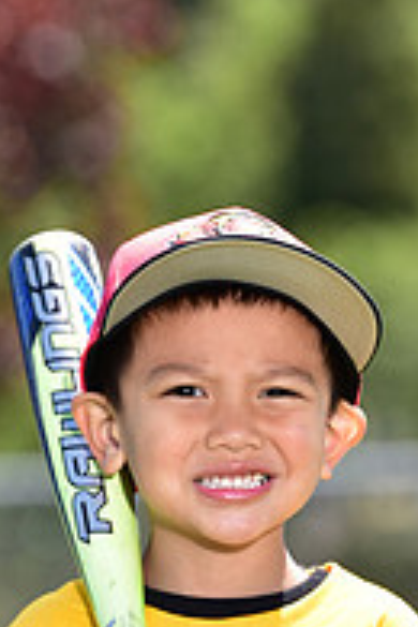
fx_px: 10380
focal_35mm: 596
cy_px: 720
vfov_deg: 3.5
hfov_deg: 2.3
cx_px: 223
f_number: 5
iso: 80
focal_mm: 200
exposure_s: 1/200
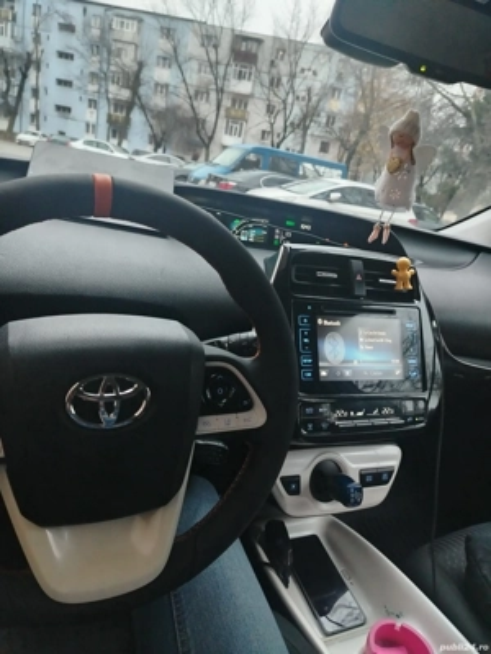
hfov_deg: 56.8
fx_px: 454
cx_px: 246
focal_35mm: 24
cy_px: 327
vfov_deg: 71.6
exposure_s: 1/100
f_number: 1.75
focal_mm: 5.25
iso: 2083
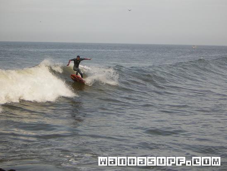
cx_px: 114
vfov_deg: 15.3
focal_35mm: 97
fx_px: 636
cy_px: 86
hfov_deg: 20.2
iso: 50
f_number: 4.4
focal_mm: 12.6
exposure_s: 1/454
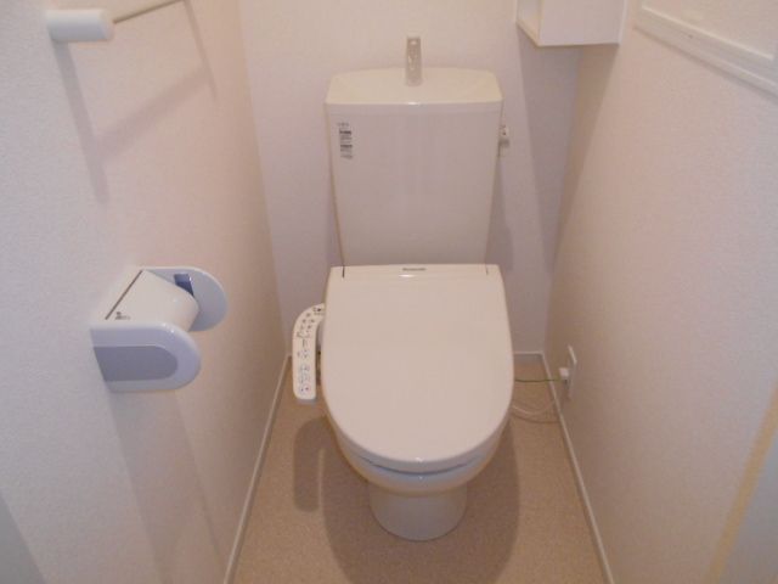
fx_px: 584
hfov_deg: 67.3
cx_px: 389
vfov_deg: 53.1
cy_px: 292
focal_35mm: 26
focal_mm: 4.6
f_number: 3.2
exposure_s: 1/25
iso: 400
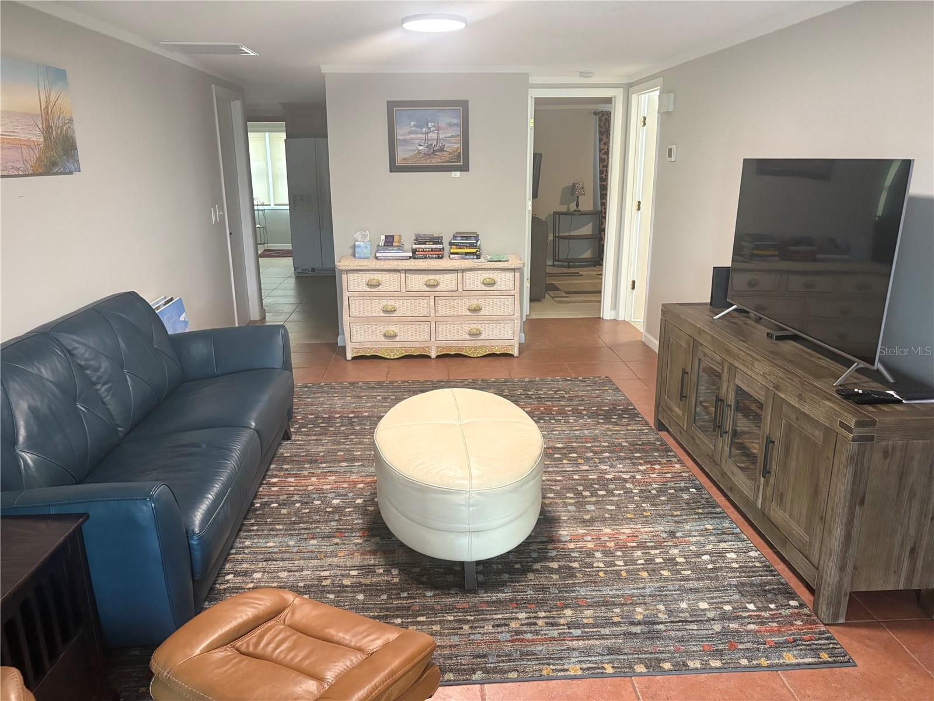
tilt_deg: -16.0
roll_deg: +0.2
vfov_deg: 53.1
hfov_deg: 67.3
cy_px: 350
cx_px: 467
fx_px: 702
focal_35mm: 26
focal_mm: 5.96
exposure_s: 1/60
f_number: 1.6
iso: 320
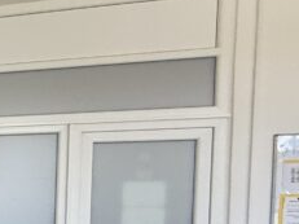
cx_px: -302
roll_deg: -0.6
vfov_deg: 22.6
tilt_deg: -2.0
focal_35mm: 62
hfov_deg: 18.9
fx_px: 535
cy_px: 229
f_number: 2.2
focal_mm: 2.22
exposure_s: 1/99
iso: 125
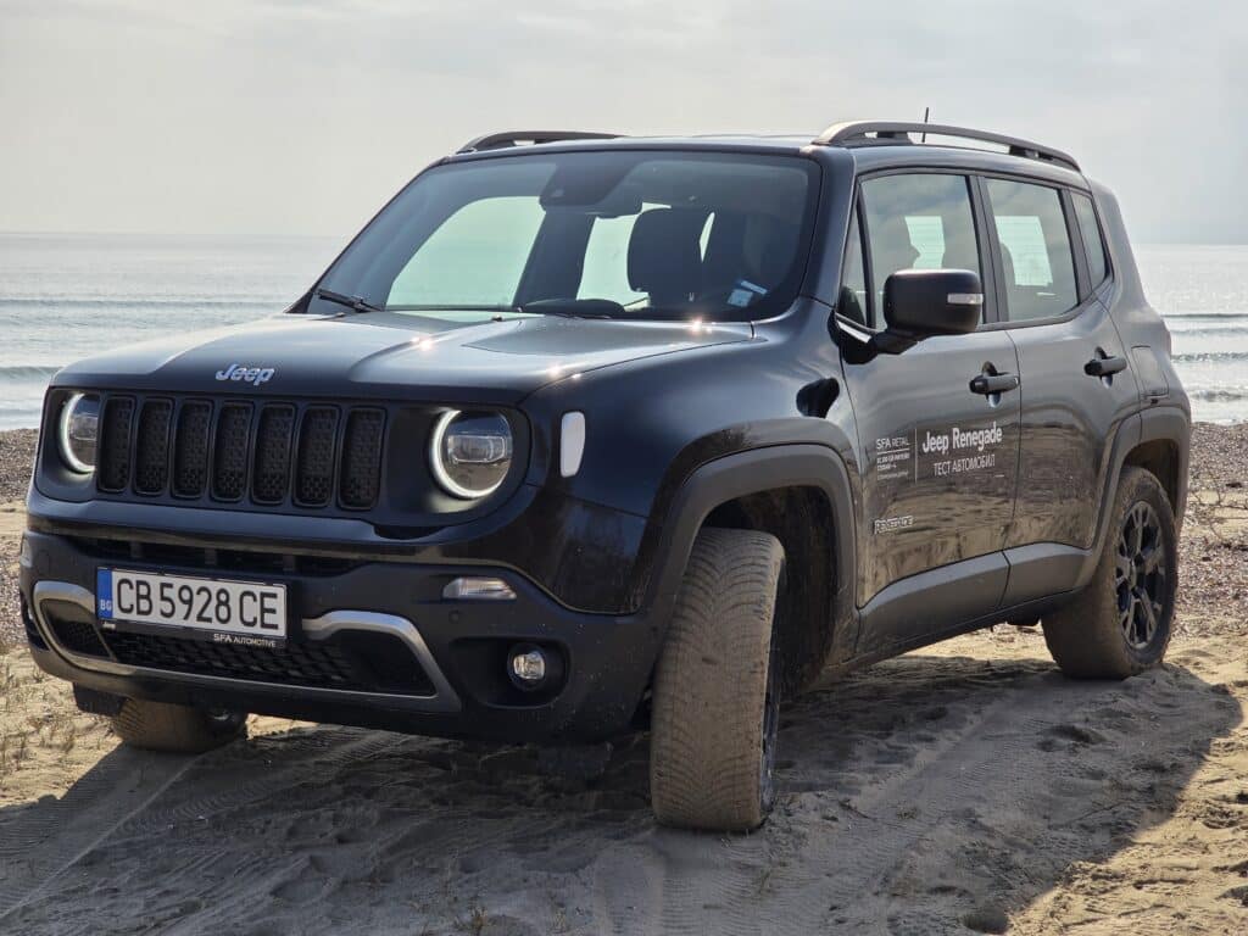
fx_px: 2488
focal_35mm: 69
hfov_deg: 28.2
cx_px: 624
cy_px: 468
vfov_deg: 21.3
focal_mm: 7.9
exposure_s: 1/2929
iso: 50
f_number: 2.4
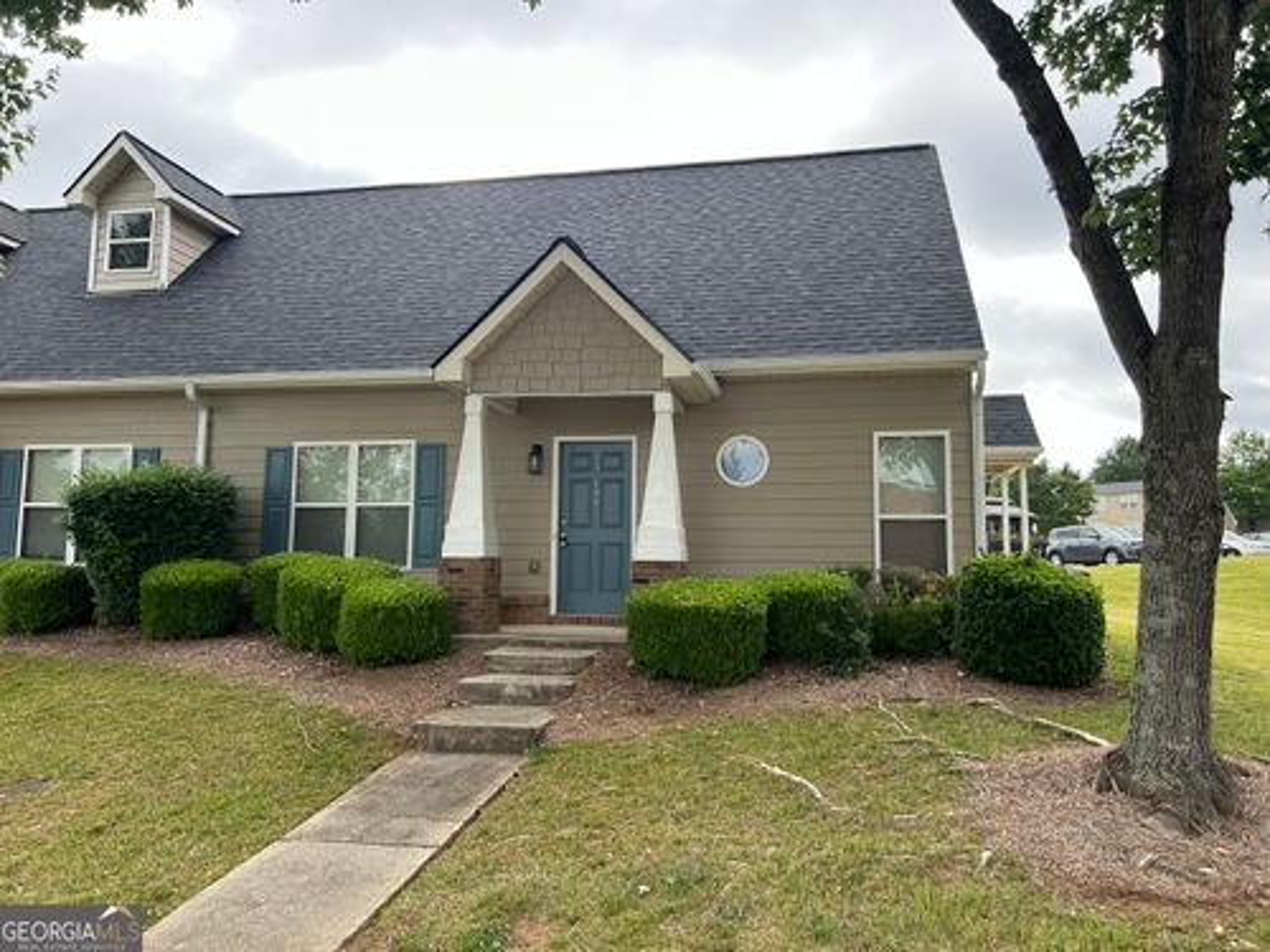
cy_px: 476
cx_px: 635
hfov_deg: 67.3
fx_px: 954
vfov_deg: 53.1
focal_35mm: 26
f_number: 1.5
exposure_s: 1/718
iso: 50
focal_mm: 5.7
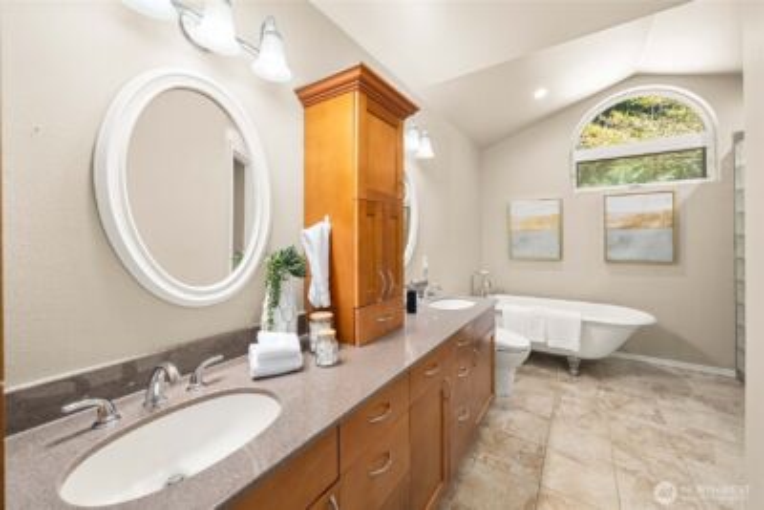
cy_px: 255
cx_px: 382
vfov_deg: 85.5
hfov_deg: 108.3
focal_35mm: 13
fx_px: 276
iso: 1000
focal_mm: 13
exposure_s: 1/30
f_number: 7.1
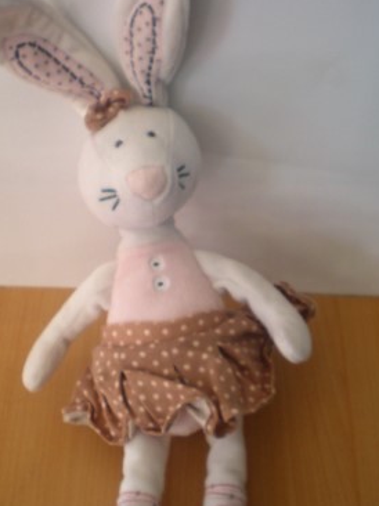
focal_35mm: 54
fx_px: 789
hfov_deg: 27.0
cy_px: 286
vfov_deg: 35.5
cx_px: 156
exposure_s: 1/56
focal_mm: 6.3
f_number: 3.1
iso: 90
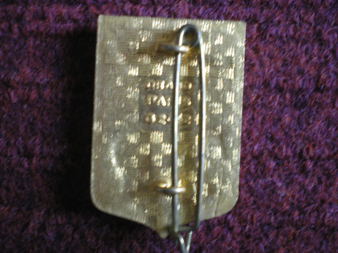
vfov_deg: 37.7
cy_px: 126
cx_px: 169
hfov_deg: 49.0
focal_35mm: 38
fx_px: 371
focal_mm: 6.3
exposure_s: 1/10
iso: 400
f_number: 3.1
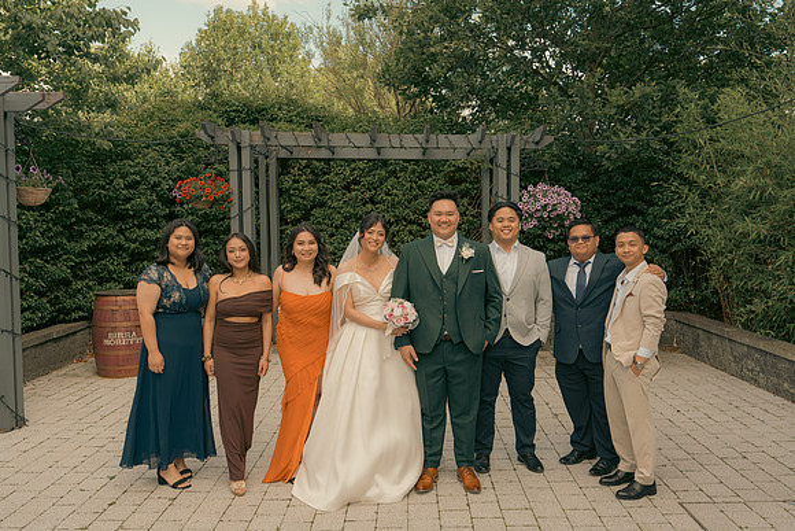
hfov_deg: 60.3
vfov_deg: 42.3
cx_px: 398
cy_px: 266
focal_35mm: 31
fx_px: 685
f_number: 5.6
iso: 125
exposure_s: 1/160
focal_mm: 31
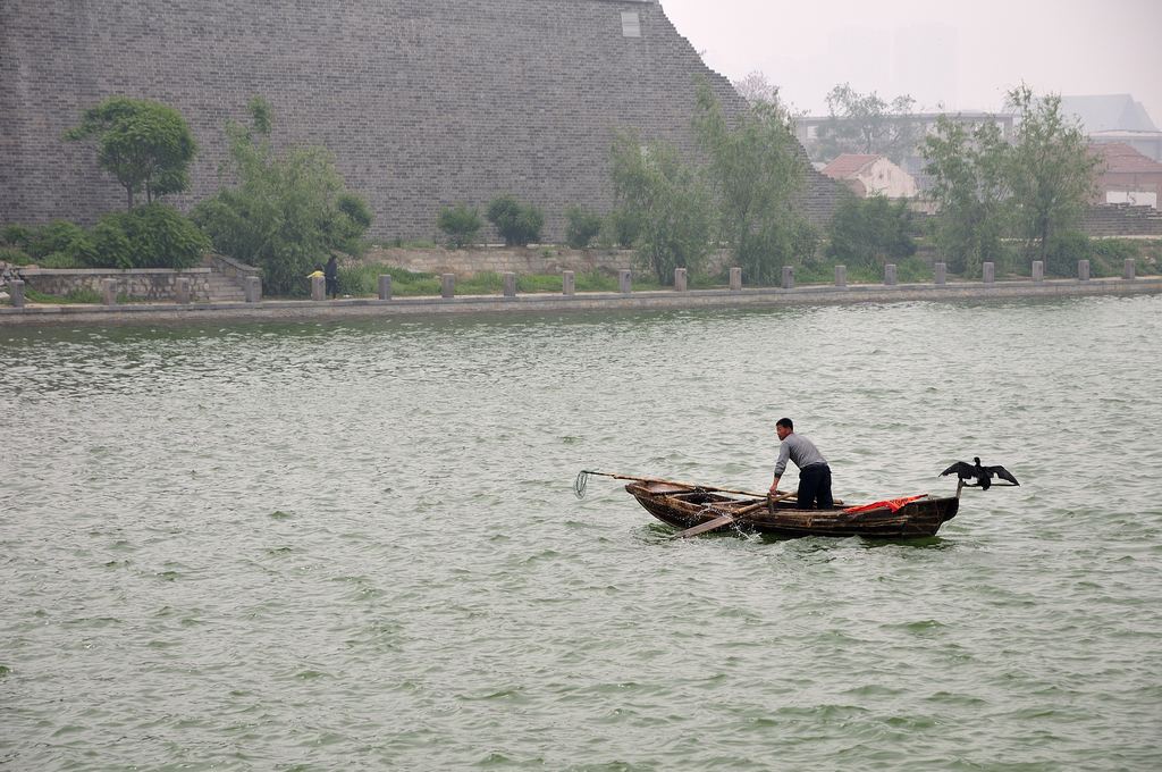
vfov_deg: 10.7
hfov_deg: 16.1
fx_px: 4110
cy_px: 386
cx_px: 581
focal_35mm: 128
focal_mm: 85
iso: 200
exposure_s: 1/500
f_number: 7.1
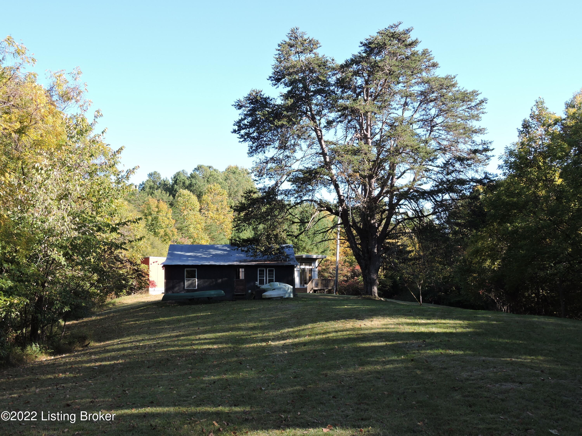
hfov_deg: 46.8
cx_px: 291
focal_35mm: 40
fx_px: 673
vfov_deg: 36.0
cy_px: 218
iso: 100
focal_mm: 7.2
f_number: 3.8
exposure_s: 1/200
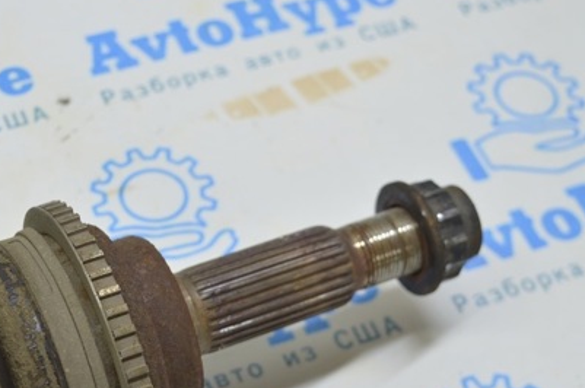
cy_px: 298
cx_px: 165
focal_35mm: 84
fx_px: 1360
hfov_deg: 24.1
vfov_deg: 16.2
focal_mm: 35
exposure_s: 1/25
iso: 400
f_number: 5.6
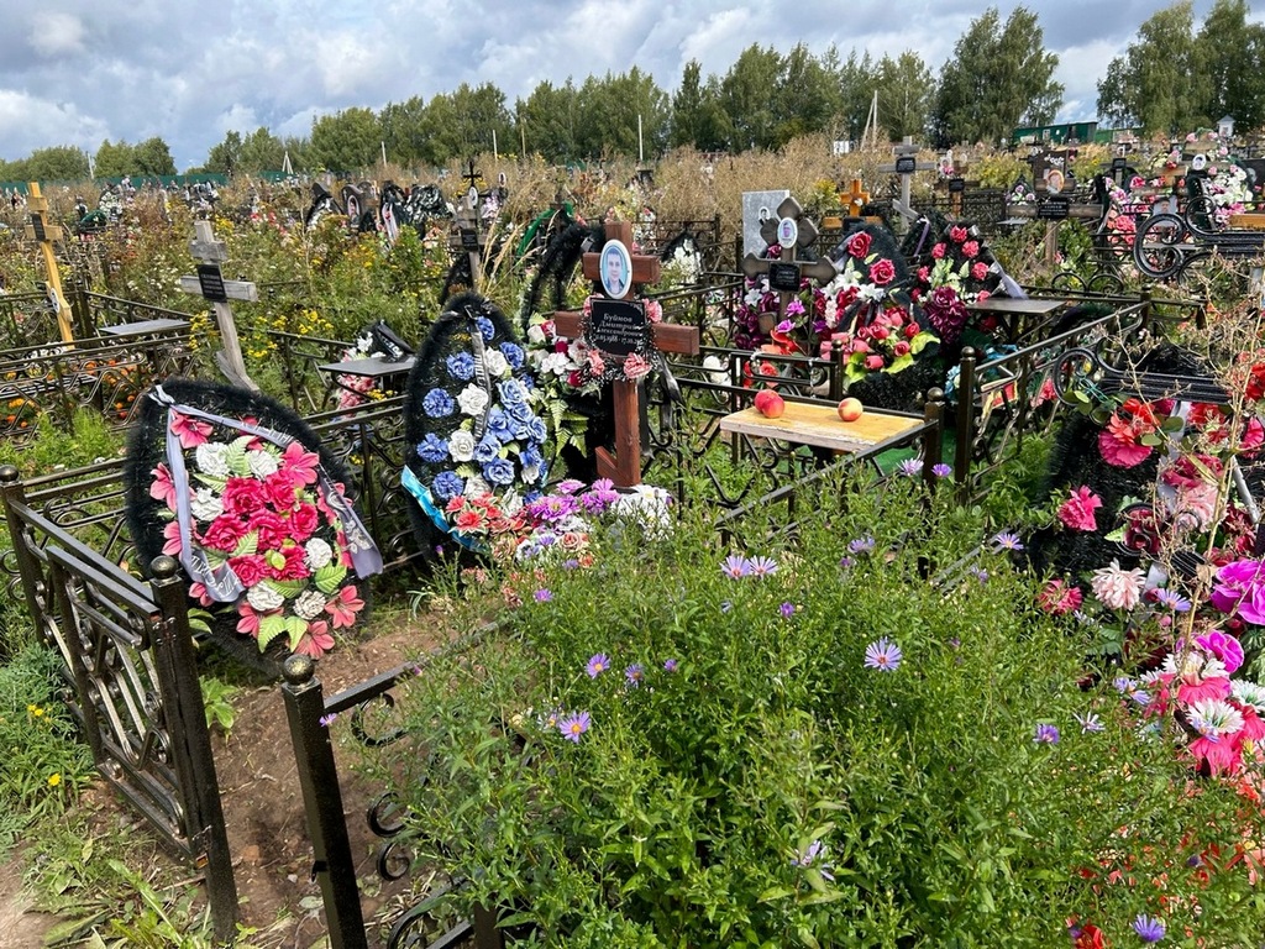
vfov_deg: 53.1
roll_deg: -1.7
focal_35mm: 26
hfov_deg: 67.3
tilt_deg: -20.1
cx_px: 632
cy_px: 474
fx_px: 950
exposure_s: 1/1621
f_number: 1.5
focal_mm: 5.7
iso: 50
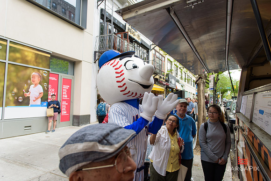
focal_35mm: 24
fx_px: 181
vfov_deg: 53.2
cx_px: 136
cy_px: 90
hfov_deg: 73.7
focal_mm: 24
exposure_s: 1/250
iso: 200
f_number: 4
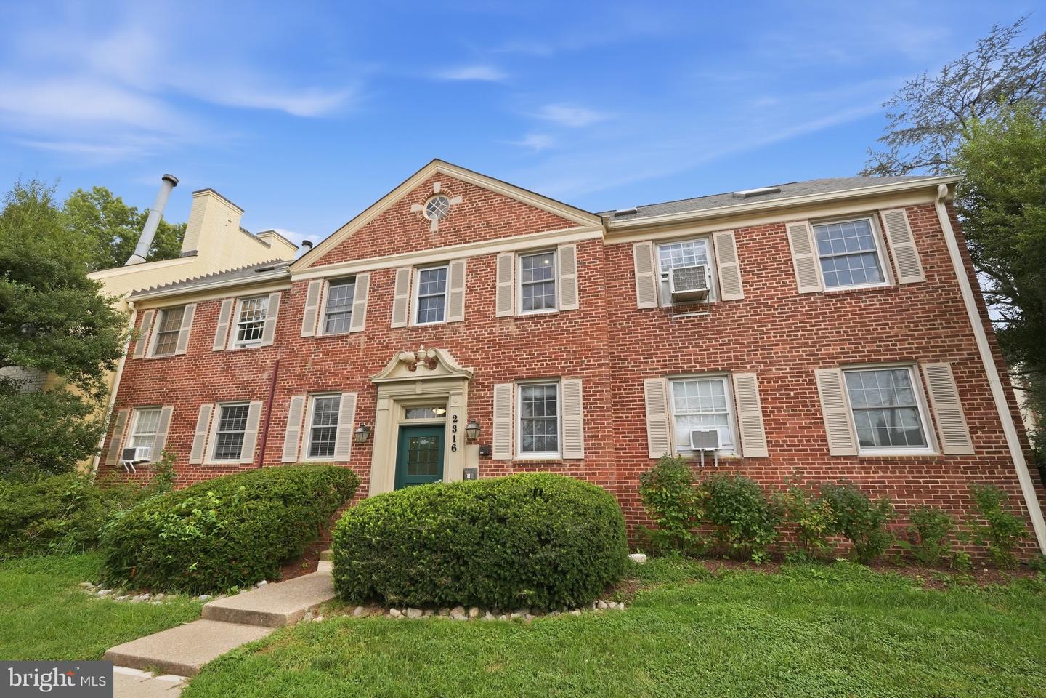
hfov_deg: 100.4
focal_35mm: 15
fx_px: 436
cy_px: 349
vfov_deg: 77.3
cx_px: 523
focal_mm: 10
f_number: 9
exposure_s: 1/125
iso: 250
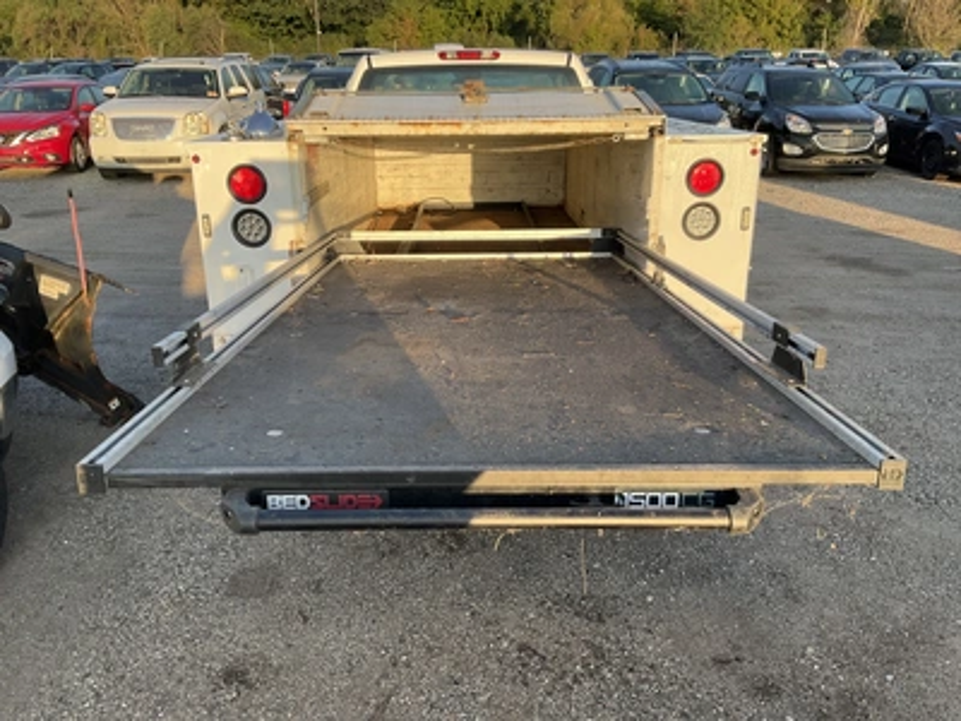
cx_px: 480
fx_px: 805
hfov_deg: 61.7
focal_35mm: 29
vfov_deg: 48.2
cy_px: 360
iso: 25
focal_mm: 3
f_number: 1.8
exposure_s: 1/383
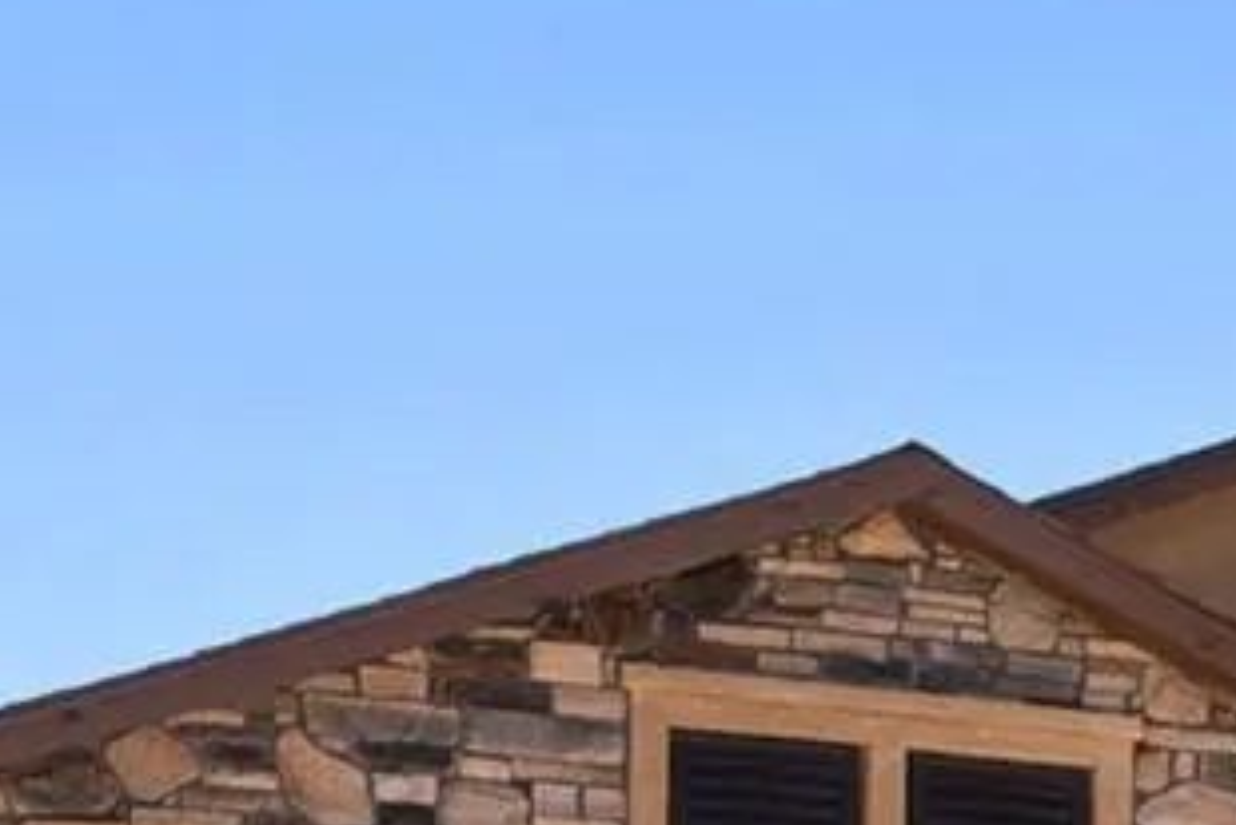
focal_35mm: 141
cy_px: 1076
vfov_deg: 9.6
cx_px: 2133
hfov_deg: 13.3
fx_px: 4843
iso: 320
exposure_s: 1/500
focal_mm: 18
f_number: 8
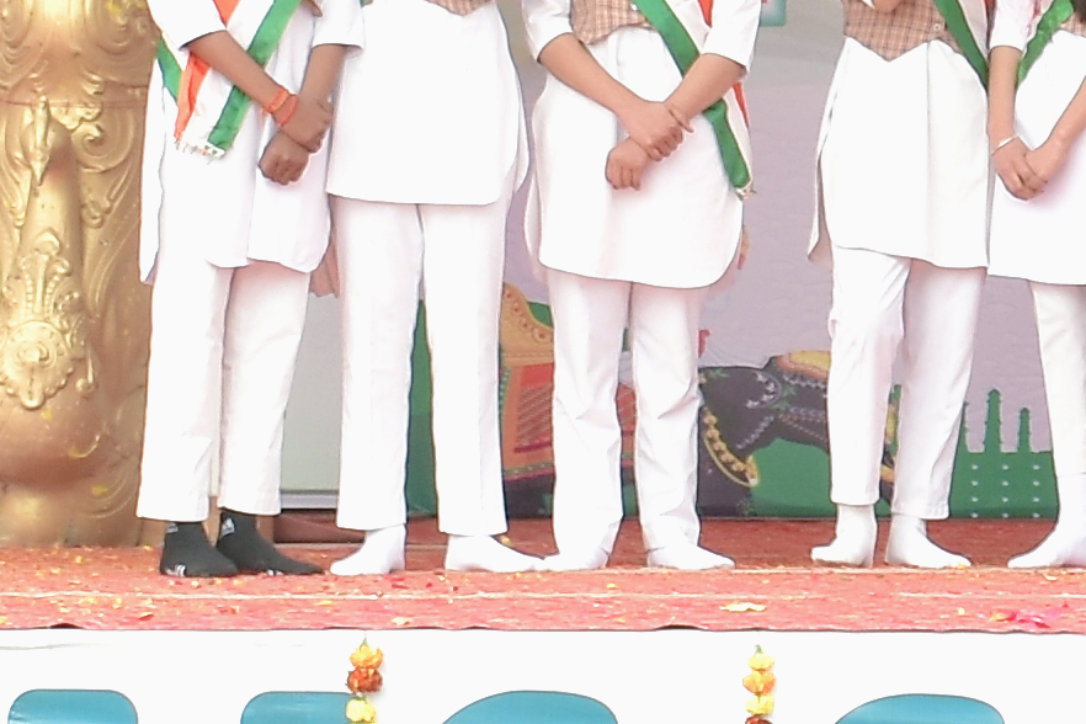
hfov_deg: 8.3
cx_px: 1384
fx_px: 7390
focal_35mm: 245
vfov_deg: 5.6
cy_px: -64
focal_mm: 24
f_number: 7.1
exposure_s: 1/125
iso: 200
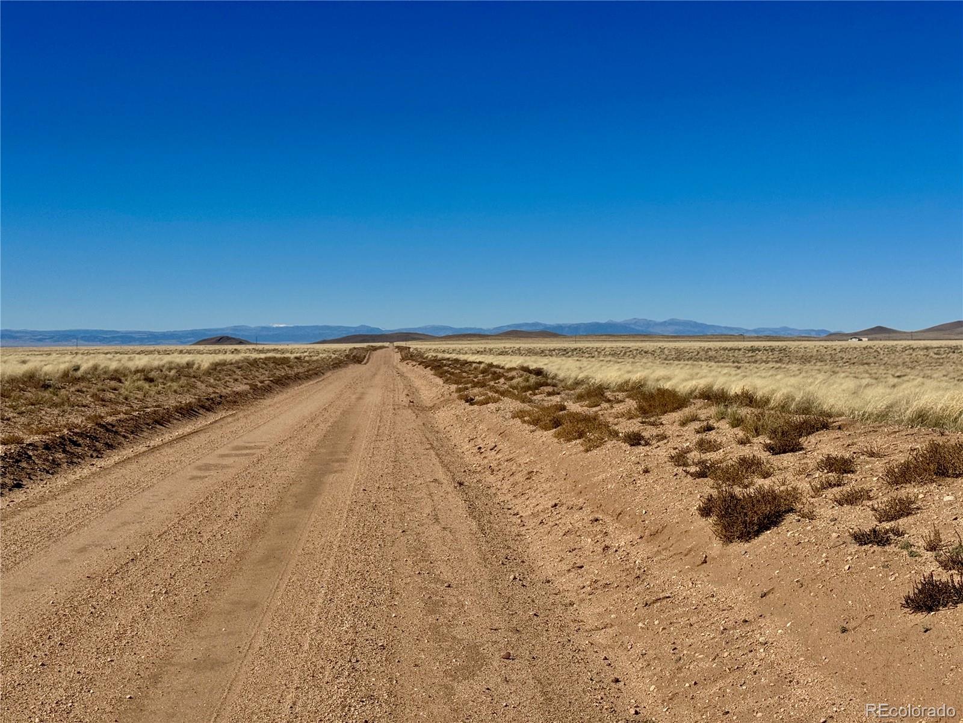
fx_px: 1335
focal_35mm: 48
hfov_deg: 39.7
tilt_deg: -1.2
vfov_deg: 30.3
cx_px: 482
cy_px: 362
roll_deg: -0.2
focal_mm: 6.76
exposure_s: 1/9009
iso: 64
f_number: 1.78
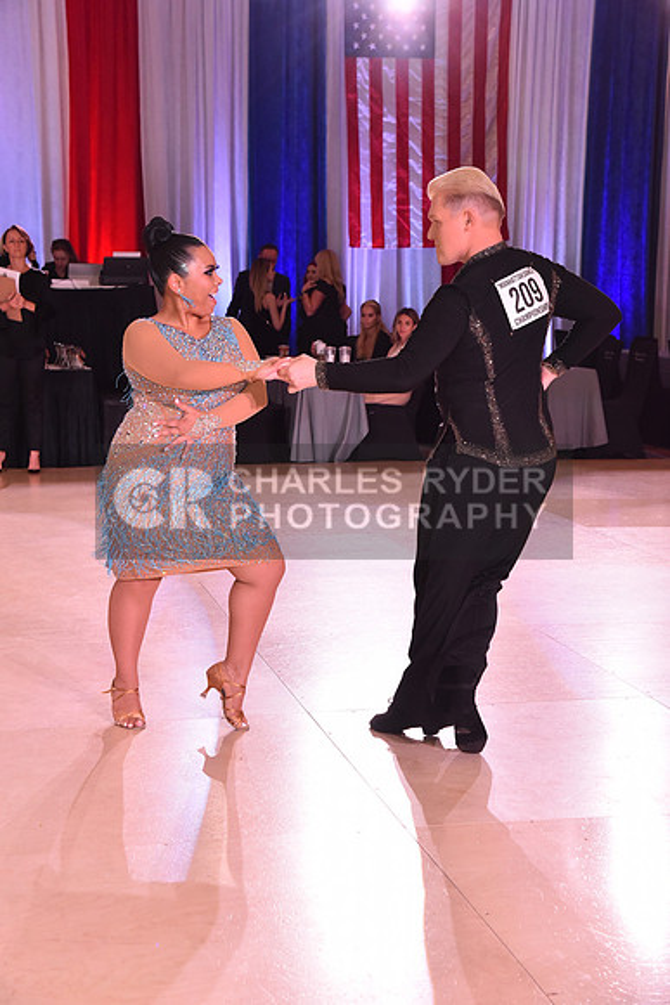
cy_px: 502
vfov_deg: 32.4
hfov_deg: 21.9
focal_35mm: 62
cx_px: 335
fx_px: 1730
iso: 2500
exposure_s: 1/250
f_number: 7.1
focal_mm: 62
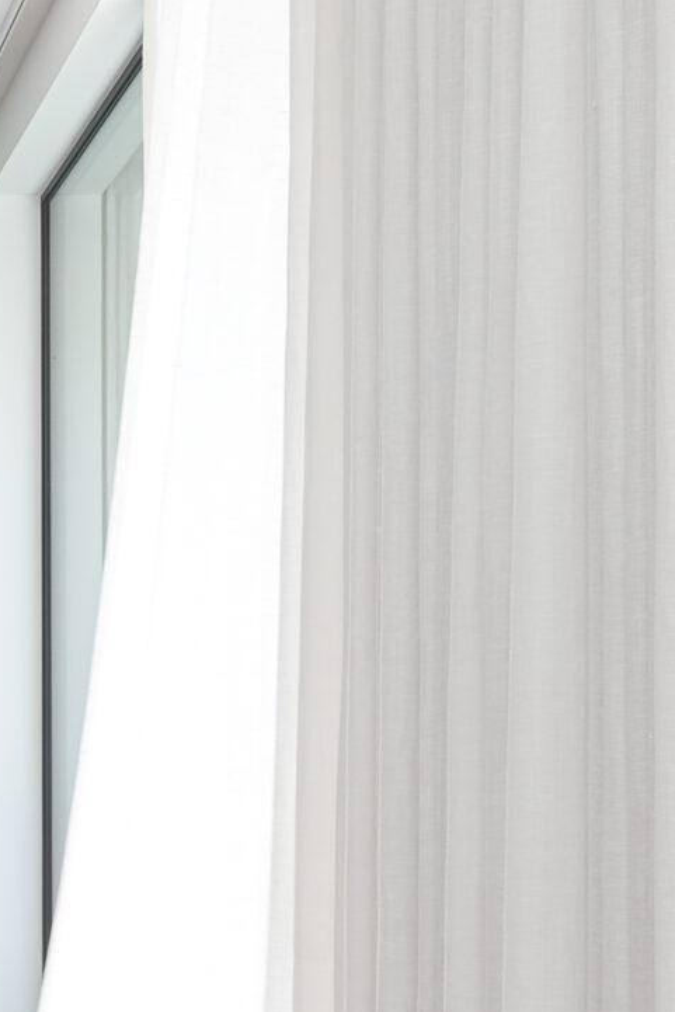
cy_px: 448
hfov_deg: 17.4
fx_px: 1996
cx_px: -326
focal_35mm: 71
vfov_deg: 28.4
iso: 250
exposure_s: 1/20
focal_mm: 13.2
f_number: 8
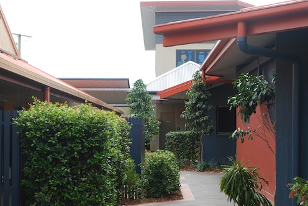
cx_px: 158
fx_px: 642
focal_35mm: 75
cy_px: 121
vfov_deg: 18.2
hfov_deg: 27.0
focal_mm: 40
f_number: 5.6
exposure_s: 1/125
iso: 110
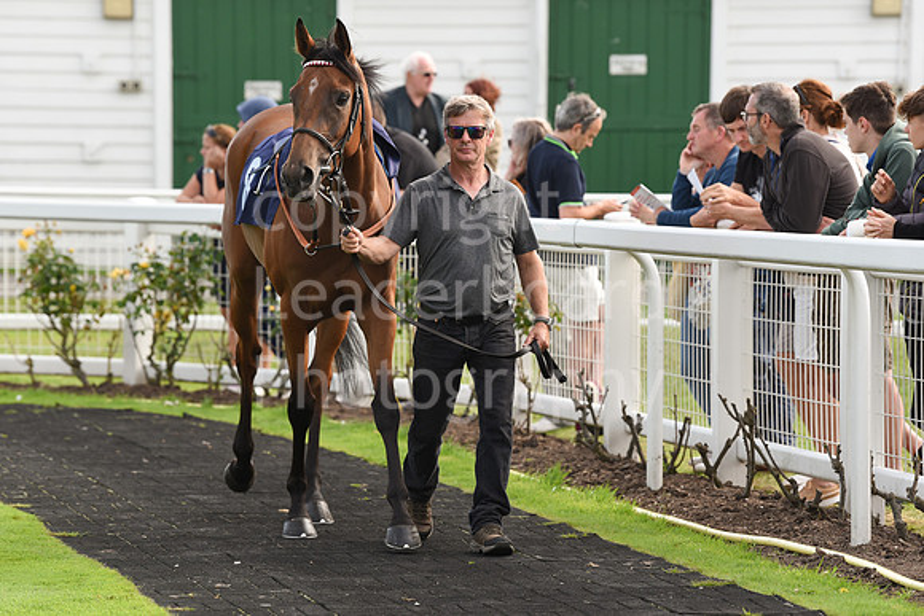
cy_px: 308
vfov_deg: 6.9
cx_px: 462
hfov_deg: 10.3
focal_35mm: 200
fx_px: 5134
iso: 400
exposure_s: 1/800
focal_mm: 200
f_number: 5.6
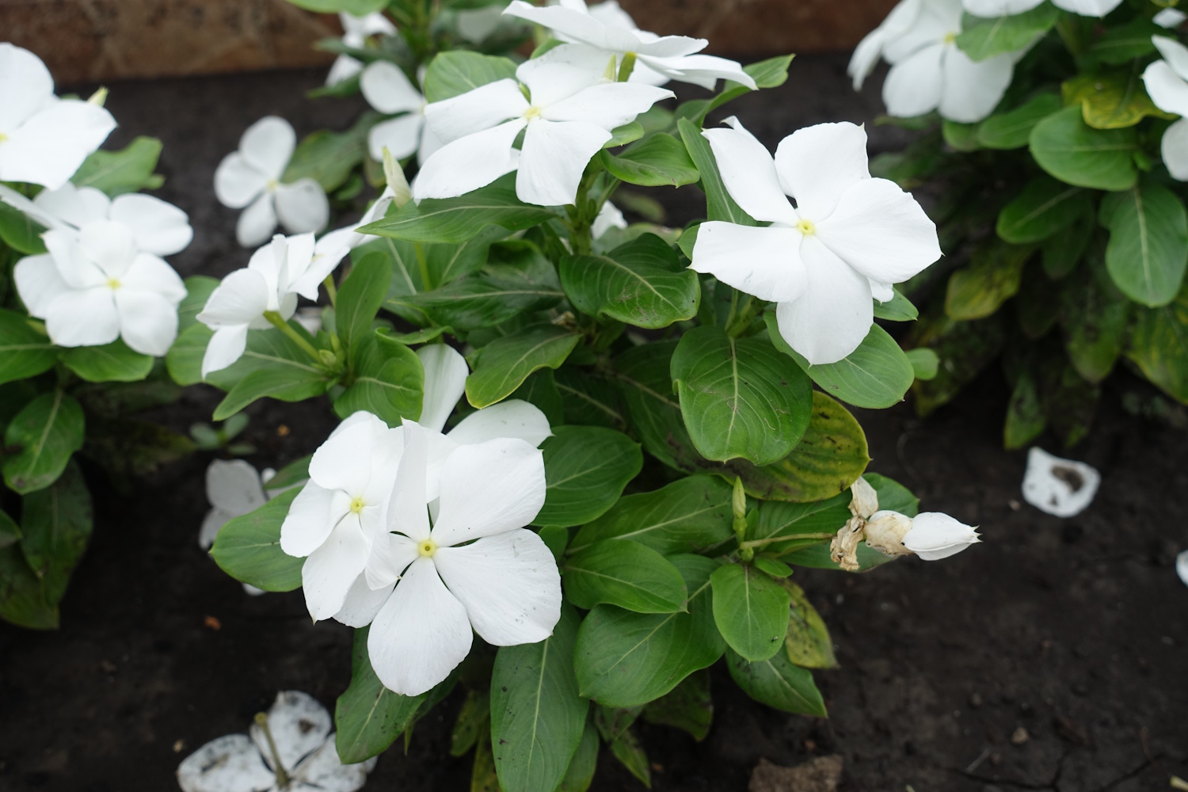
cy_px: 396
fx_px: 1353
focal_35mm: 41
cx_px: 594
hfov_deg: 47.4
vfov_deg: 32.6
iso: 125
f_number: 4
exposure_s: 1/320
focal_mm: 14.9
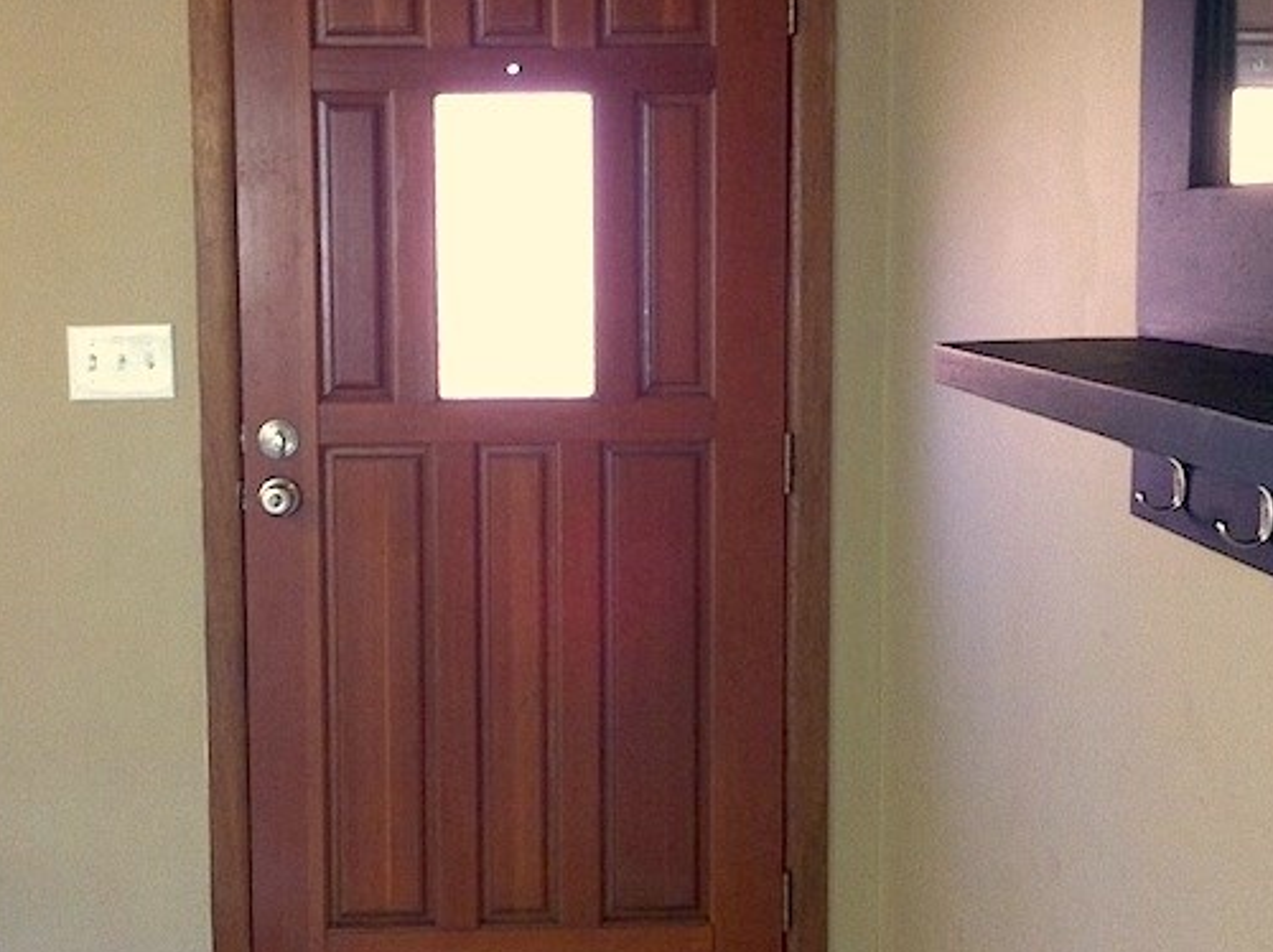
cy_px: 466
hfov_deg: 34.3
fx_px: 2057
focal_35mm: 56
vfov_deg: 26.1
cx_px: 542
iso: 200
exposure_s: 1/15
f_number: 2.8
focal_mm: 3.85
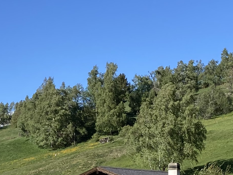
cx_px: 95
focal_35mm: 123
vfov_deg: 11.9
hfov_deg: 16.0
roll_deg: -0.2
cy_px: 171
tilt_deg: +3.7
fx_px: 828
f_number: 1.8
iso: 20
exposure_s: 1/1453
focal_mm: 3.99
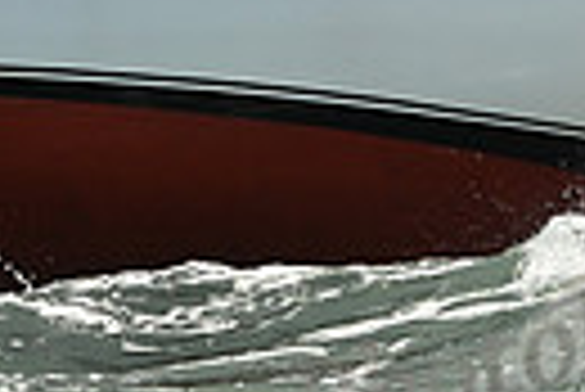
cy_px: -295
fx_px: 5076
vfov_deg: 4.4
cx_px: 63
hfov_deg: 6.6
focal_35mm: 312
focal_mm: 70
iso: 250
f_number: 7.1
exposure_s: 1/1250
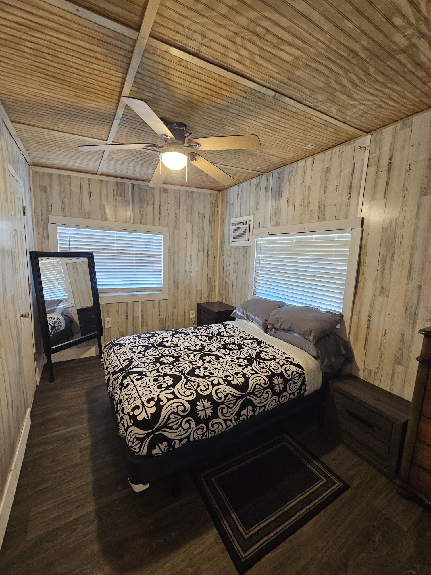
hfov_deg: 89.9
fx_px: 216
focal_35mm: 13
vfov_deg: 106.2
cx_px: 216
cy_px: 288
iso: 400
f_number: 2.2
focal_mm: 2.2
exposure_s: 1/30
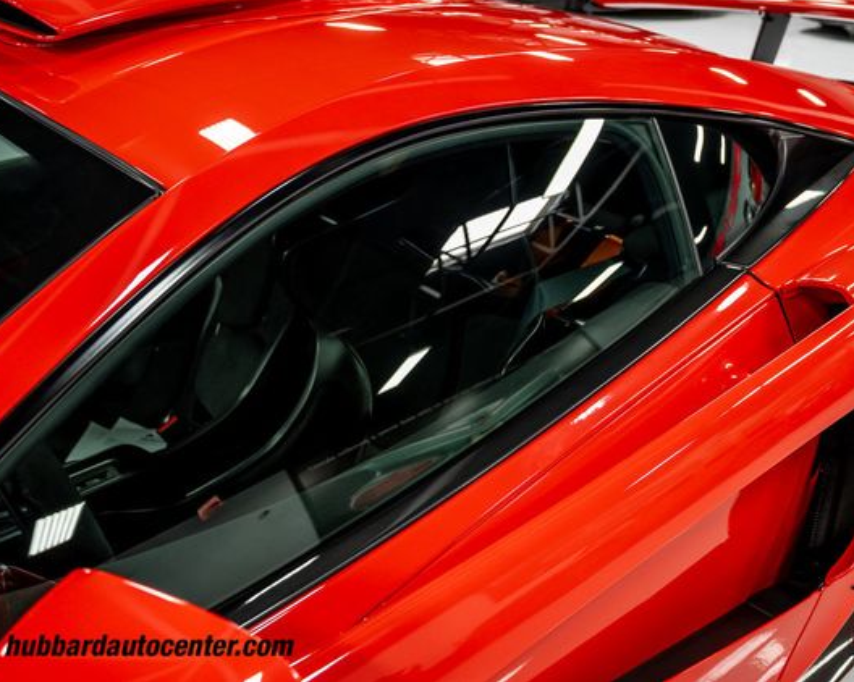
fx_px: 935
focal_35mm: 37
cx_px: 495
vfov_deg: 40.1
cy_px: 339
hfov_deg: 48.9
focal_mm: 32.5
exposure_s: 1/60
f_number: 5
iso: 800
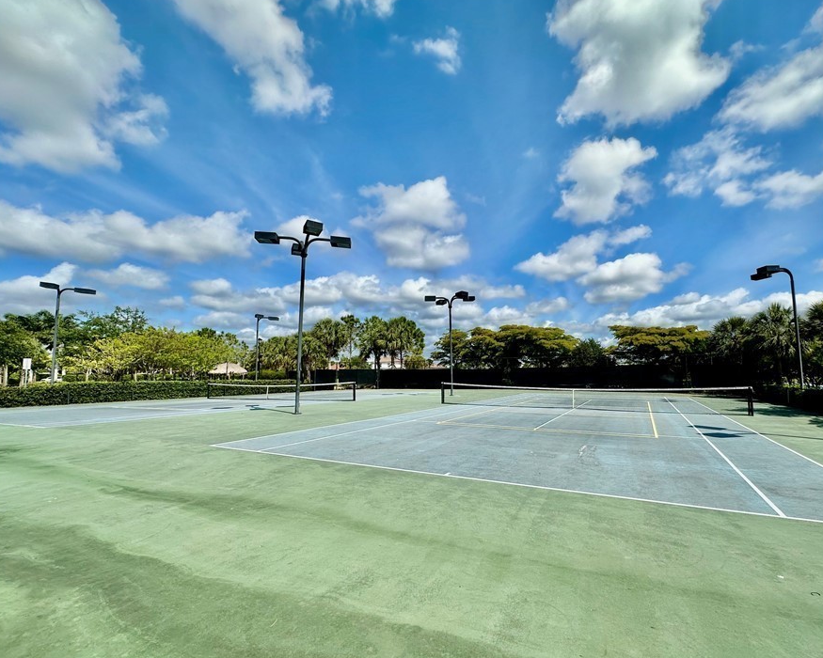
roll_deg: +0.1
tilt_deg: +4.2
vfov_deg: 80.3
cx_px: 472
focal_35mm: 16
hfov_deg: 92.5
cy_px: 350
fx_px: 390
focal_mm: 2.22
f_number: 2.2
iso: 50
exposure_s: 1/3125
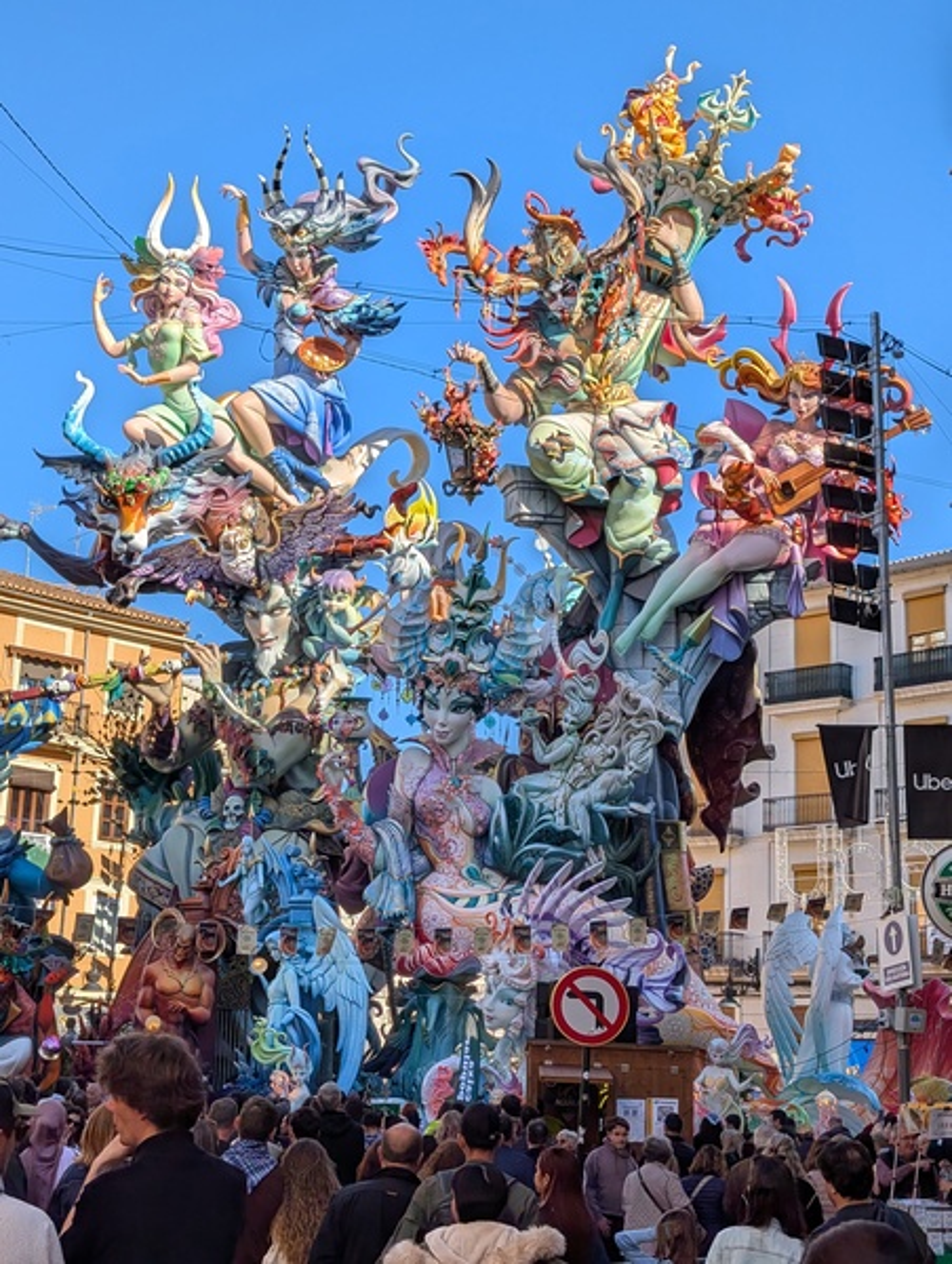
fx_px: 1792
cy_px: 632
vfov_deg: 38.9
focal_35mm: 49
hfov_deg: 29.8
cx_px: 476
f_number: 1.68
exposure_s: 1/1056
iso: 20
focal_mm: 6.9
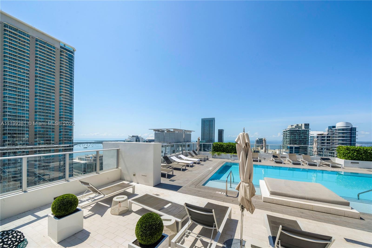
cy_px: 124
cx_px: 186
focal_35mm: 12
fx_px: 124
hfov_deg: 112.6
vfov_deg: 90.0
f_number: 13
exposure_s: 1/320
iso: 160
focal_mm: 12
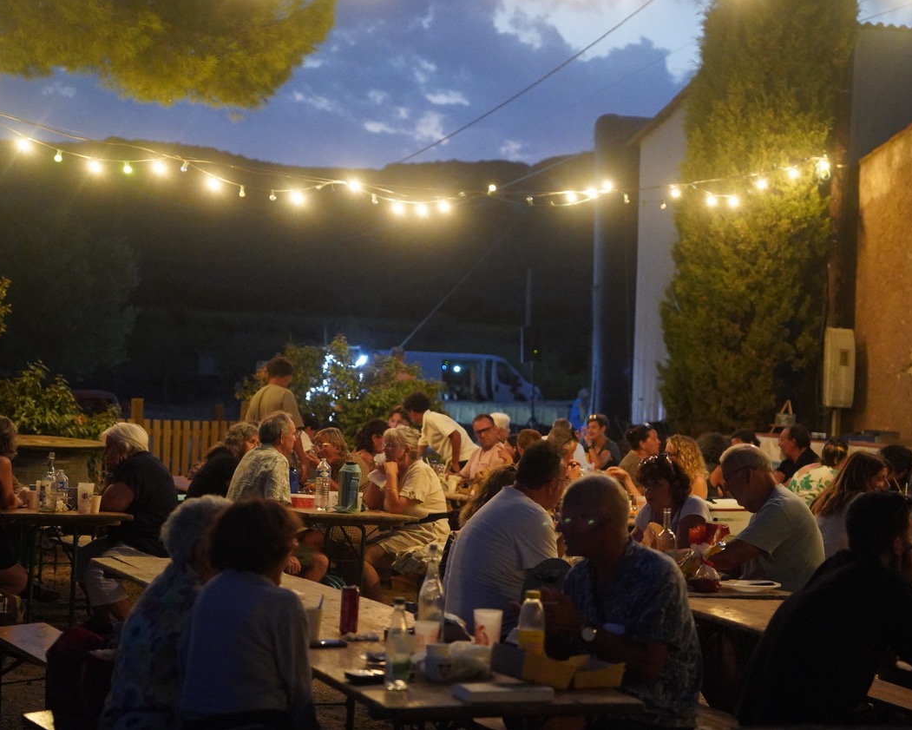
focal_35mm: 80
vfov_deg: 19.2
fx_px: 2160
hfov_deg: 23.8
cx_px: 500
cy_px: 362
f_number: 2.8
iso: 12800
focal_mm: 70
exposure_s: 1/60
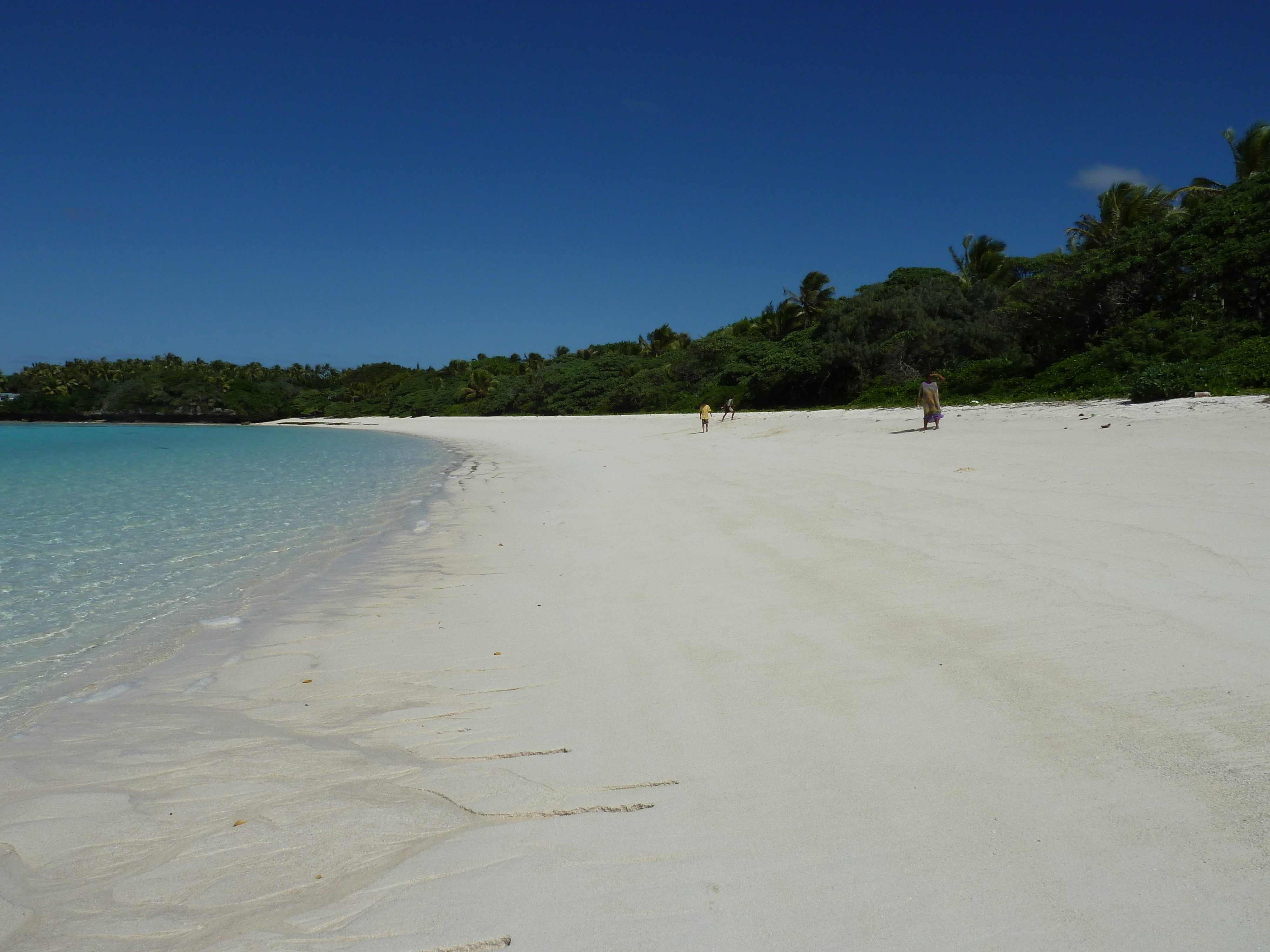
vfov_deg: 54.9
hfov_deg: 69.4
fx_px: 917
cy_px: 476
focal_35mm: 25
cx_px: 635
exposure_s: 1/800
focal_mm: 4.1
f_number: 6.3
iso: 80
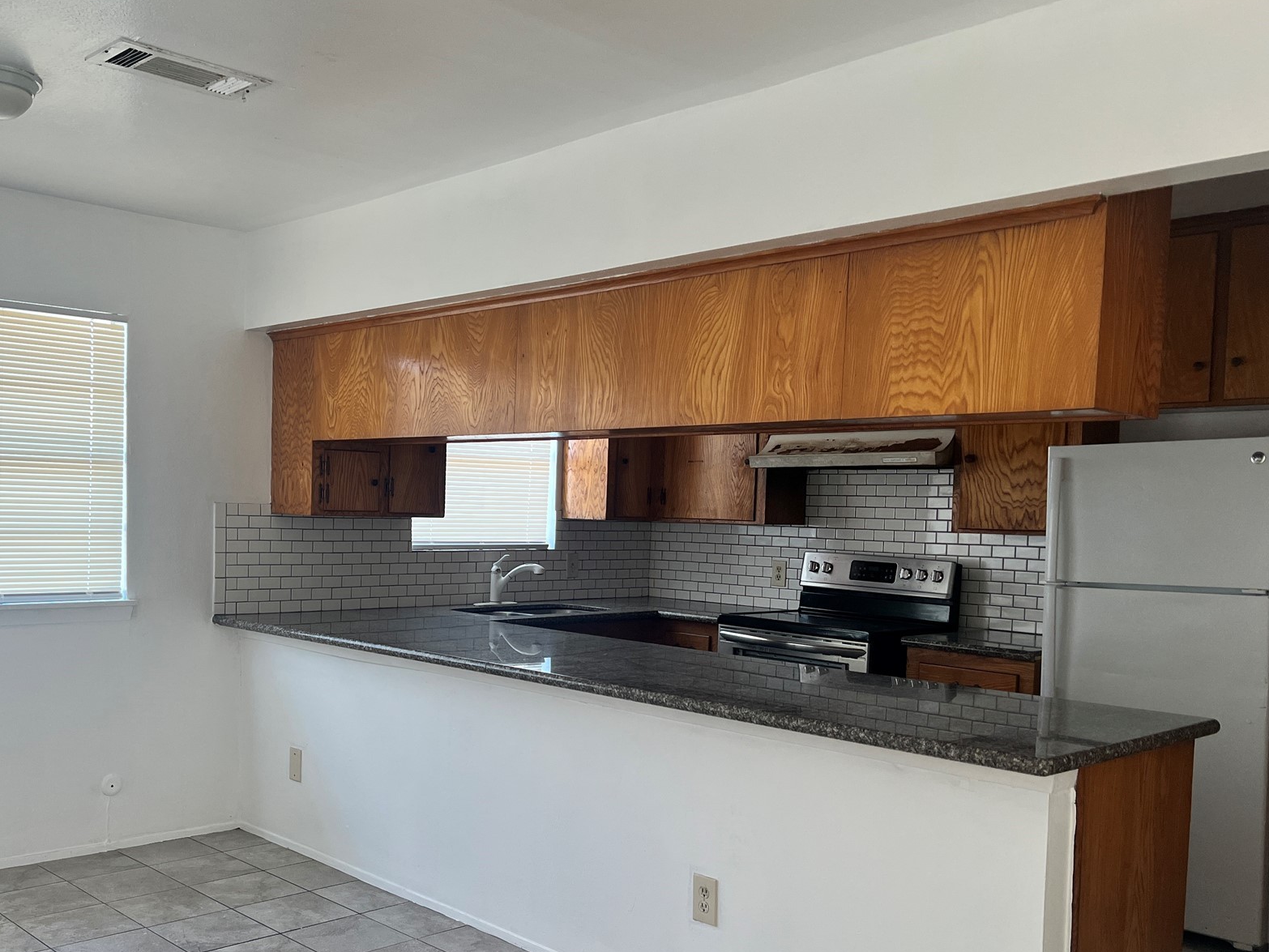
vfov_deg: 41.7
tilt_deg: -4.8
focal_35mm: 34
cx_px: 492
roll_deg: -1.6
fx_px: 1247
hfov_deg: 53.5
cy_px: 560
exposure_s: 1/121
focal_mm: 5.7
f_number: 1.5
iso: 100
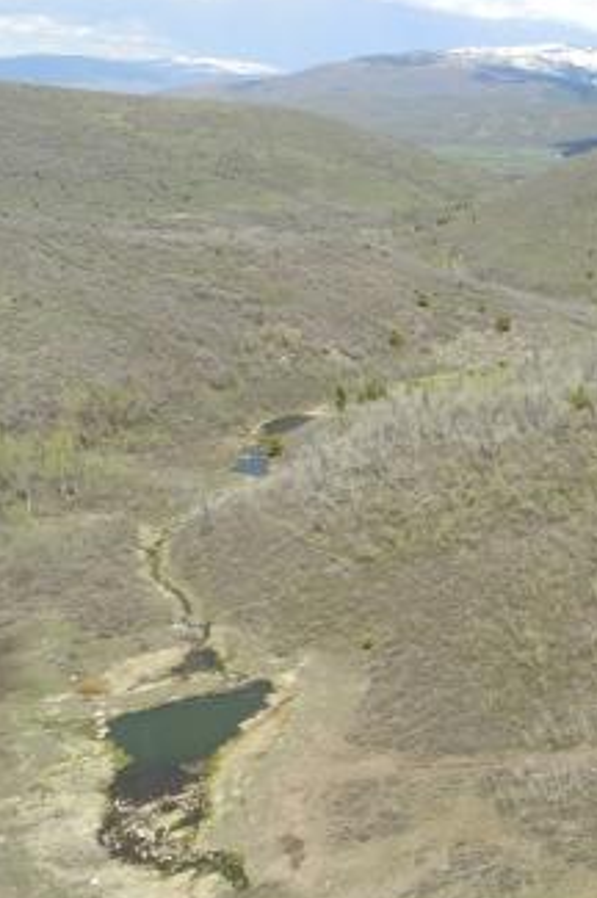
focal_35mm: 41
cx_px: 879
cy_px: 445
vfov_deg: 47.4
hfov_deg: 25.3
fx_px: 1022
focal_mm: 3.61
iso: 100
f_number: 2.8
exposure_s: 1/690
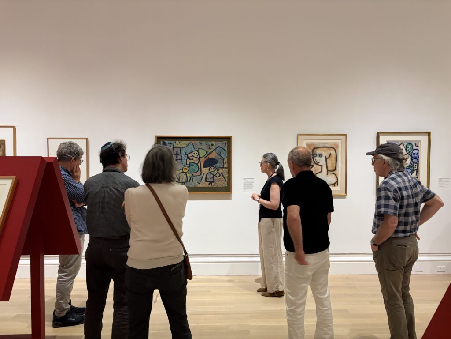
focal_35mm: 26
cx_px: 226
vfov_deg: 53.1
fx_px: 339
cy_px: 170
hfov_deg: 67.3
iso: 400
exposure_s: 1/40
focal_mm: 5.96
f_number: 1.6
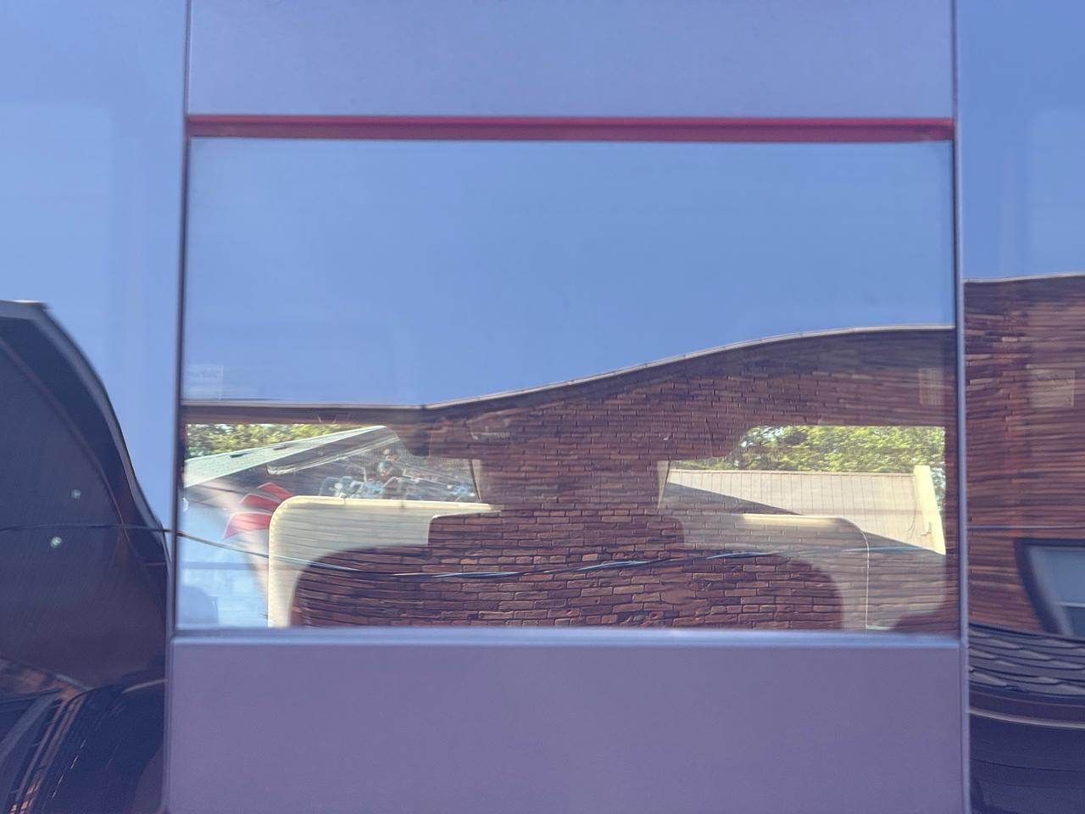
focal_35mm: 120
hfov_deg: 16.4
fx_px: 3761
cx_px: 542
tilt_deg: +6.0
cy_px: 407
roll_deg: -1.7
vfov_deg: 12.3
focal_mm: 15.66
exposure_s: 1/101
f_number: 2.8
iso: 64
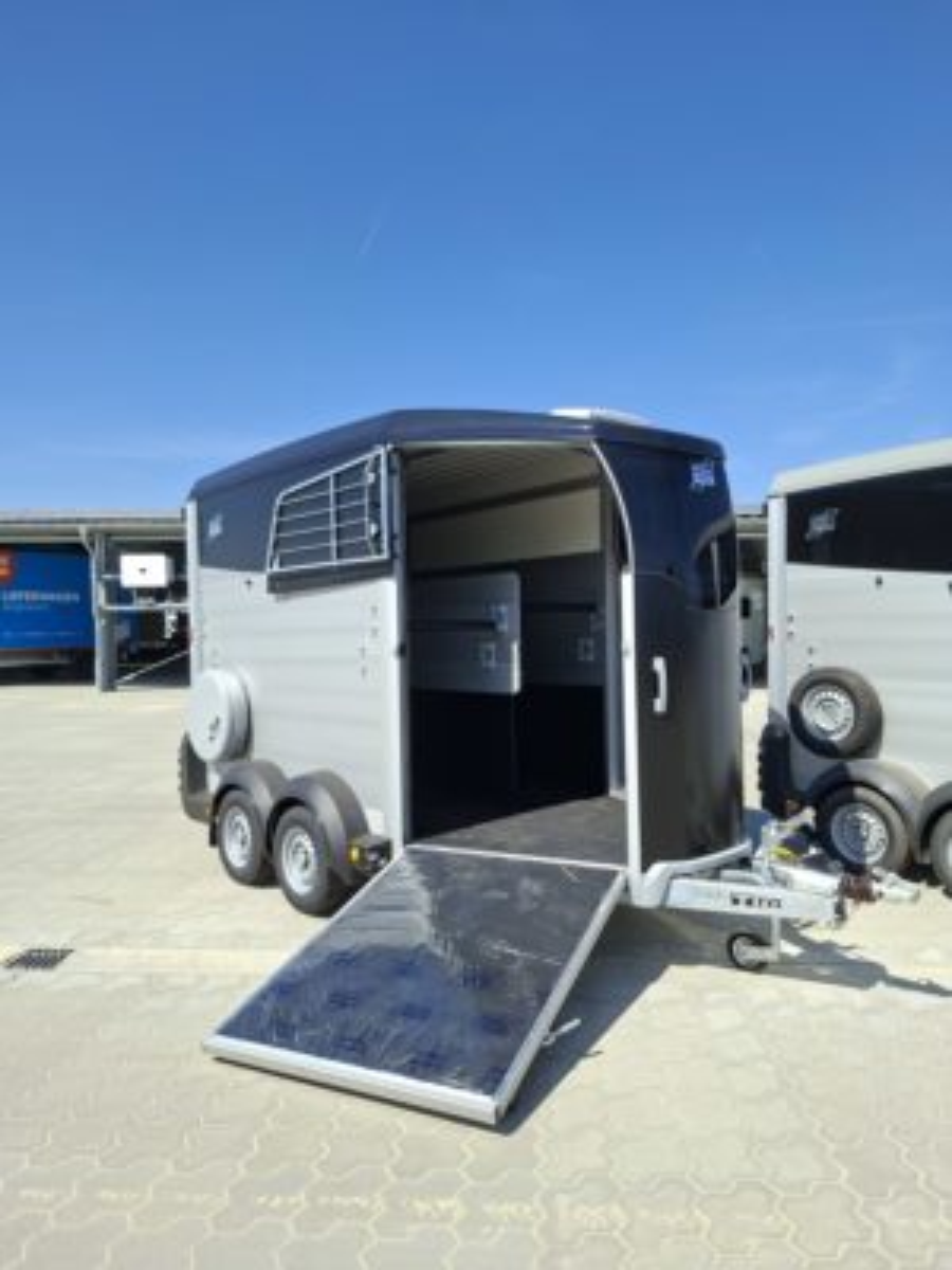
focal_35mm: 23
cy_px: 635
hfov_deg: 58.9
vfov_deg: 73.9
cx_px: 476
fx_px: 843
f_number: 1.8
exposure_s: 1/1427
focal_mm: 5.54
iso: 50
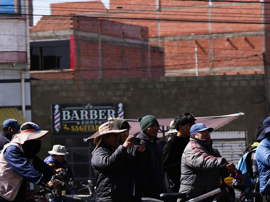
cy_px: 140
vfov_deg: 5.8
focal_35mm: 258
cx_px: 227
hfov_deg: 7.7
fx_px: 2012
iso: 64
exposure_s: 1/800
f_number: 4
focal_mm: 102
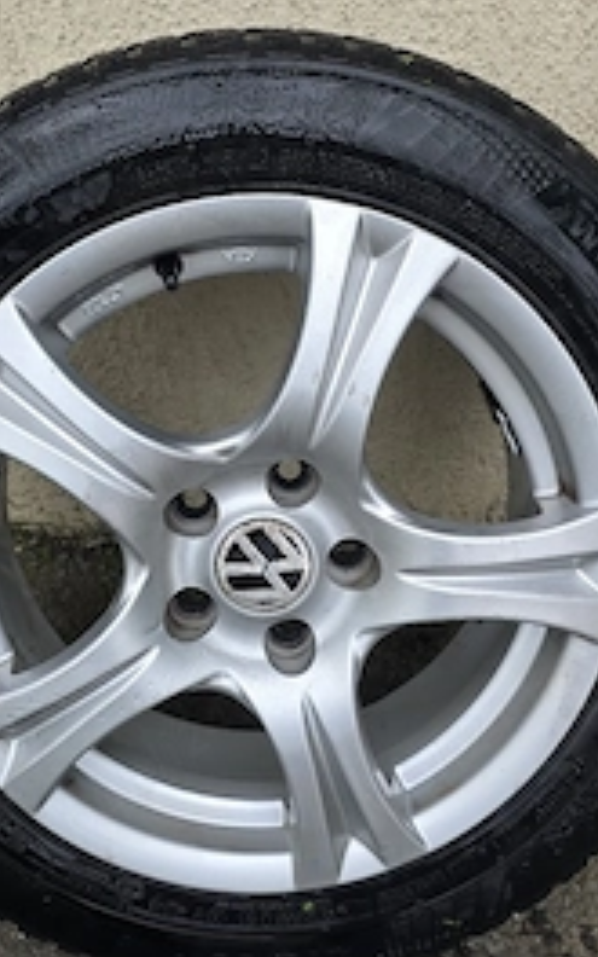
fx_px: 965
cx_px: 250
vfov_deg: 52.7
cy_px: 511
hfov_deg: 34.4
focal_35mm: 37
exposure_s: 1/1429
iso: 80
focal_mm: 6.3
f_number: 1.7
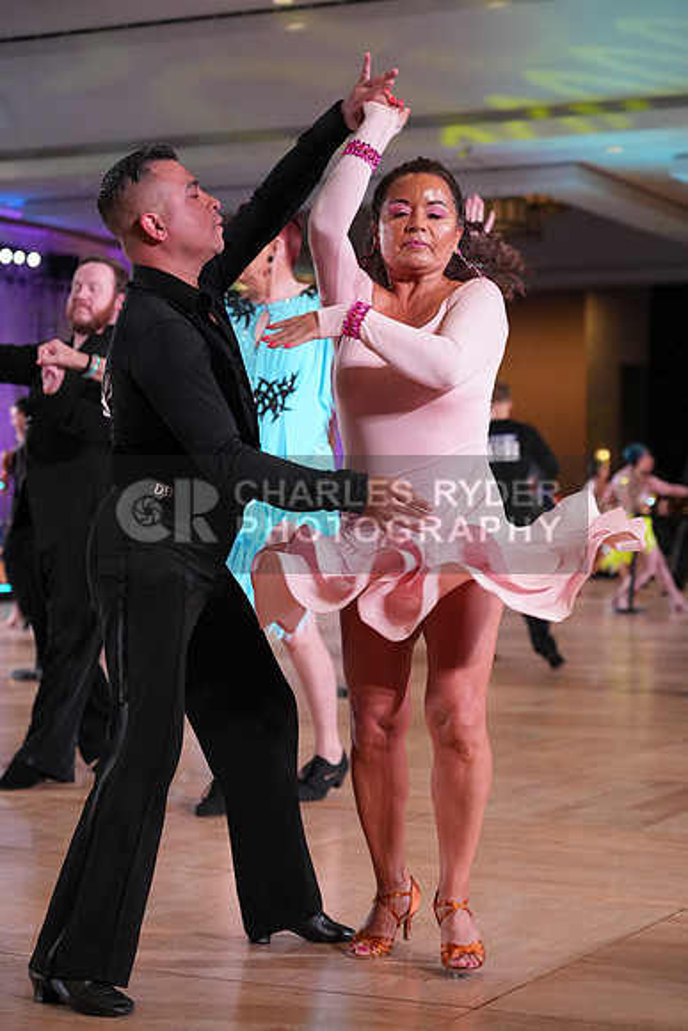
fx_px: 2063
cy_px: 516
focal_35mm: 72
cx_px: 344
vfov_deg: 28.1
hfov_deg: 18.9
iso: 2500
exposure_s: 1/500
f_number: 4
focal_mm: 72
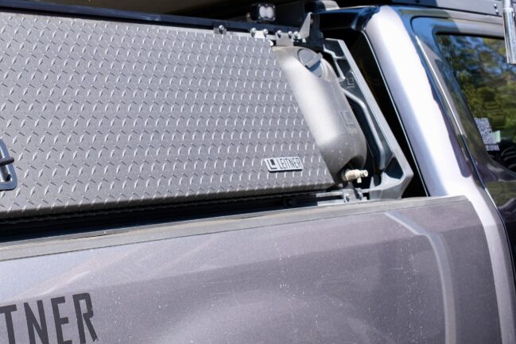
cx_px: 114
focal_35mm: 71
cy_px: 101
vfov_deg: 19.1
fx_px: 1018
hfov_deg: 27.9
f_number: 5
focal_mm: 29.9
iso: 320
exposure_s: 1/320
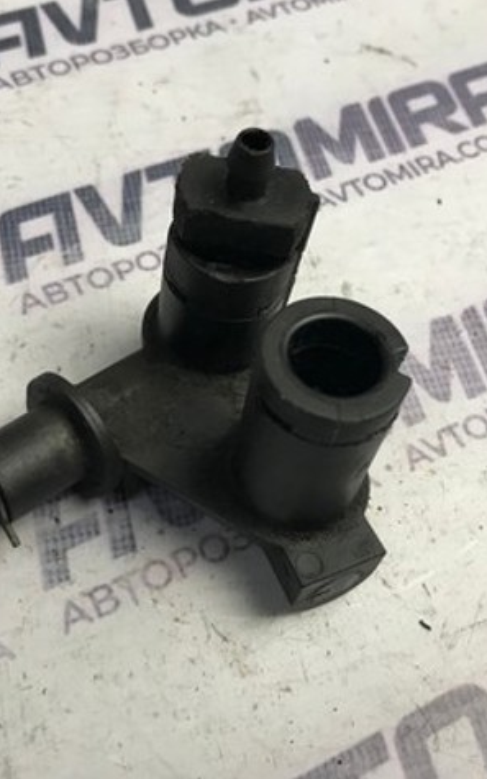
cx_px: 205
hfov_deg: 31.9
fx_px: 849
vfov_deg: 49.3
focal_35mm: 40
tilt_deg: -58.1
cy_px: 387
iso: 25
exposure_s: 1/33
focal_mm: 3.99
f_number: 1.8
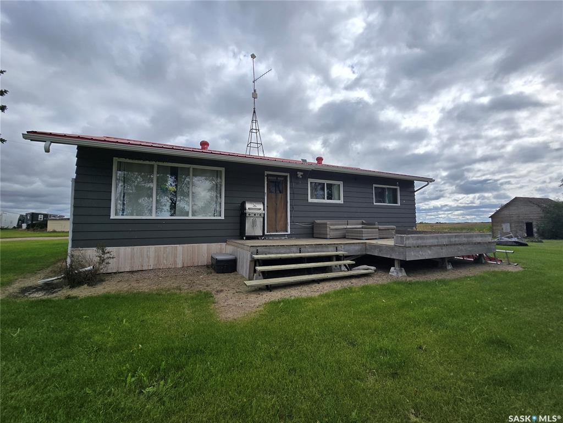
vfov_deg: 89.9
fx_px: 211
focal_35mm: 13
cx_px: 282
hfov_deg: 106.2
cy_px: 212
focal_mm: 2.2
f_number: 2.2
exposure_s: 1/3238
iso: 50
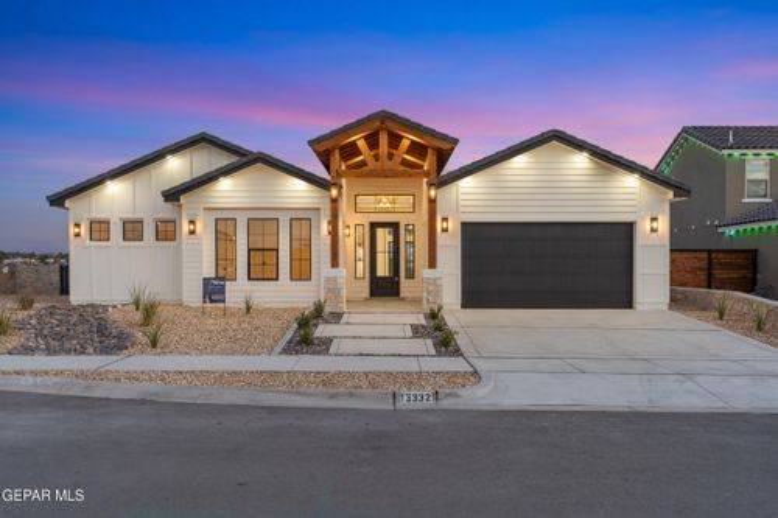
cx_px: 389
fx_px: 626
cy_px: 259
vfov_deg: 44.9
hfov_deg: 63.7
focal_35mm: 29
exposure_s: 1/20
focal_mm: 29
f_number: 7.1
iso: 800
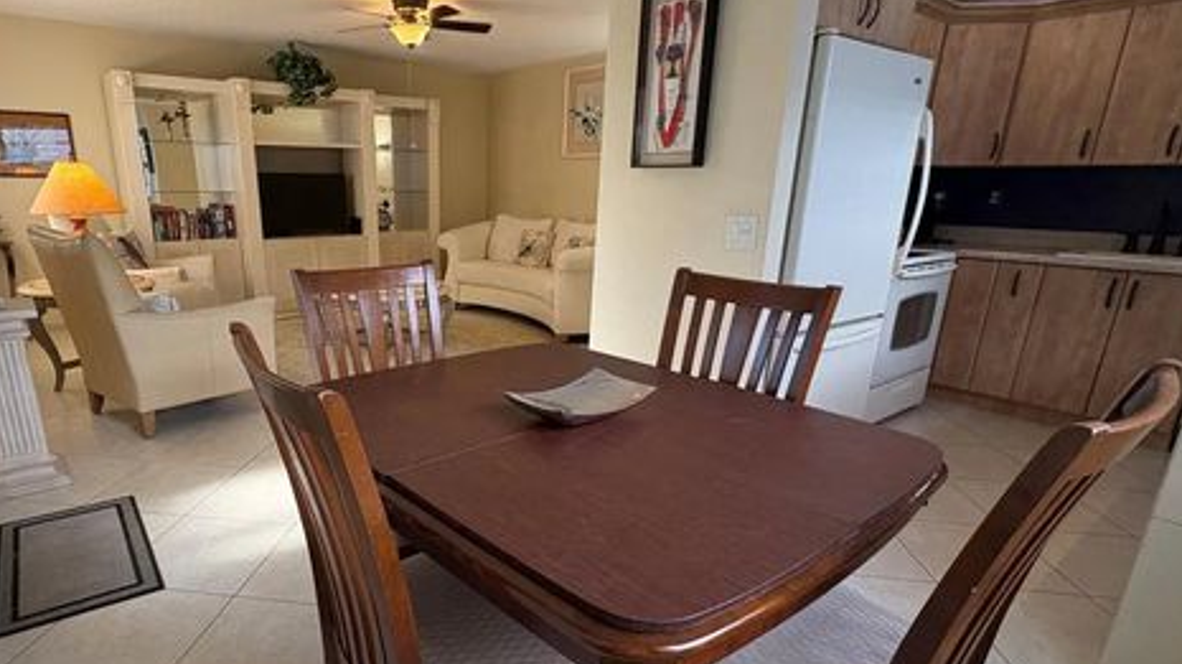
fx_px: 658
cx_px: 480
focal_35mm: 21
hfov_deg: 83.0
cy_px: 392
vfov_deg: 53.2
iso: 320
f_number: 2.2
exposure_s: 1/120
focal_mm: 2.22
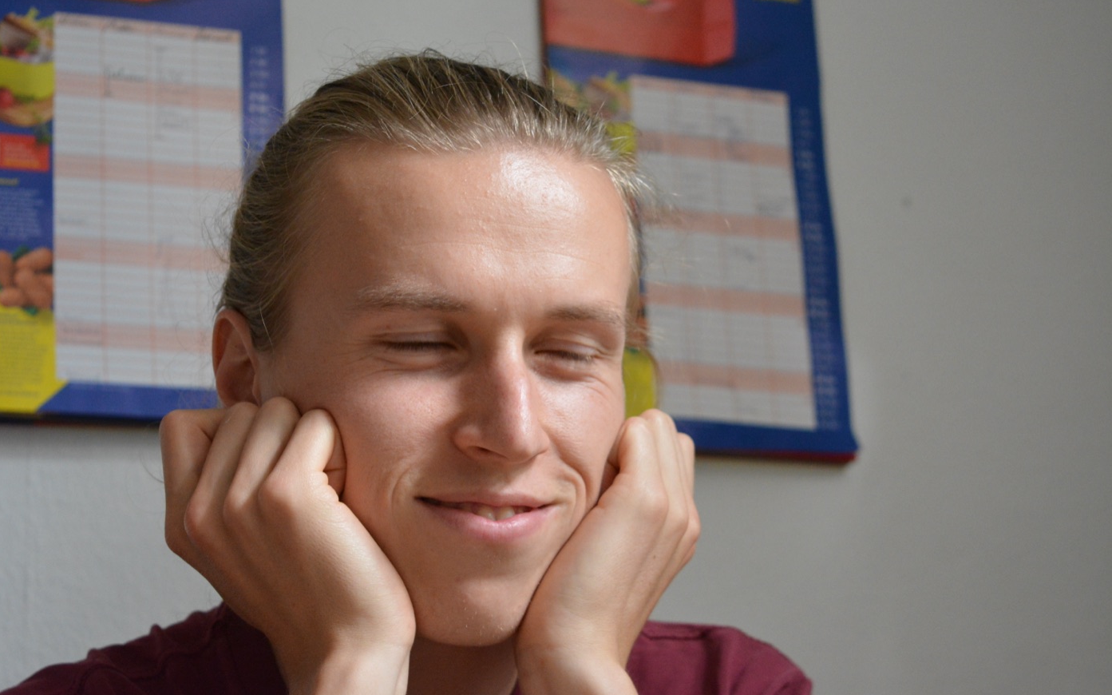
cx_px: 554
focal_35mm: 85
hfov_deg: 24.5
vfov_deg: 15.4
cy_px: 333
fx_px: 2561
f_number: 5.6
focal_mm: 55
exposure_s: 1/30
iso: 2500
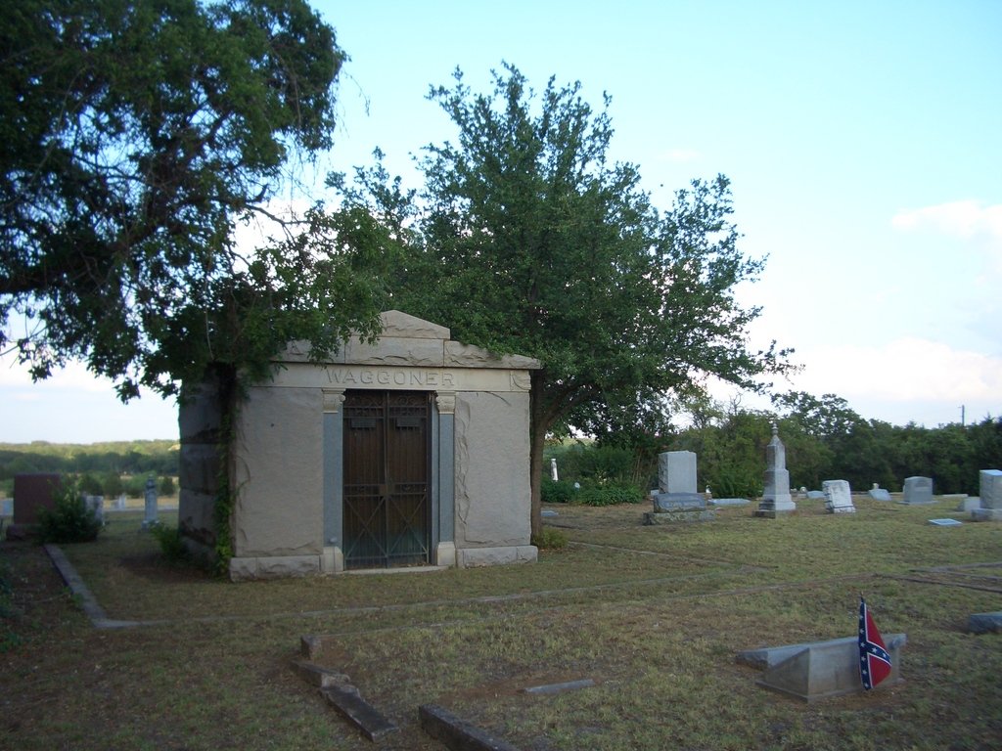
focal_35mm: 35
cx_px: 501
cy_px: 376
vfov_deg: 40.7
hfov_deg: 52.6
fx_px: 1013
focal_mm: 5.8
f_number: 2.6
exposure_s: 1/320
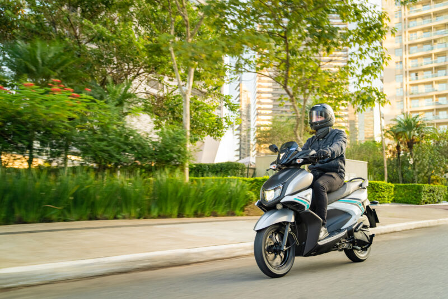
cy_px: 150
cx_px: 224
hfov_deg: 55.8
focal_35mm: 34
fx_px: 423
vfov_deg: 38.9
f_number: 2.8
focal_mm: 34
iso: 800
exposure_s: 1/125
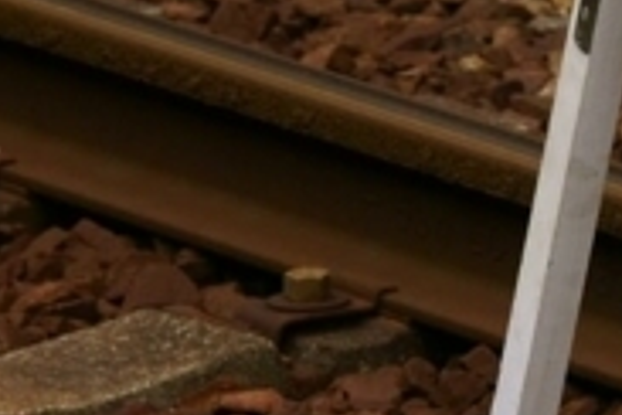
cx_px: 891
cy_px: -100
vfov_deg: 1.4
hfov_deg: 2.1
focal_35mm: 974
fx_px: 16827
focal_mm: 174
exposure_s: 1/160
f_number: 7.1
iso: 125
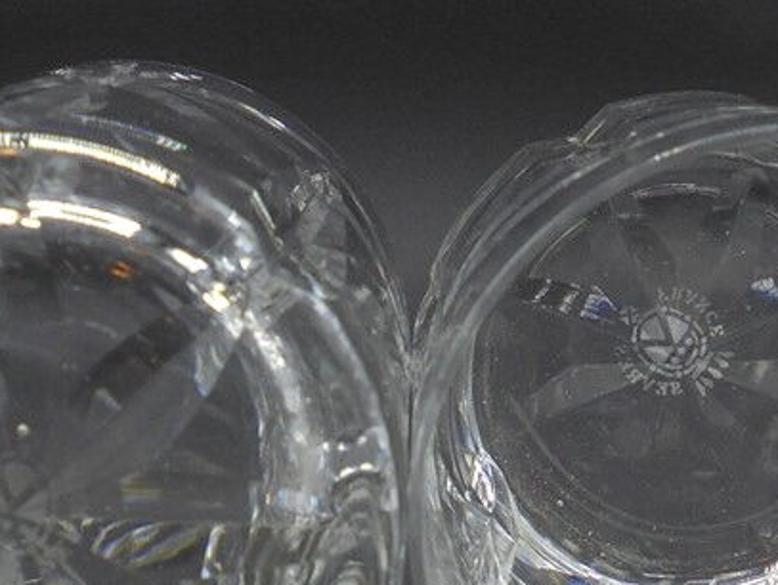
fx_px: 2137
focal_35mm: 95
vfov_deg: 15.5
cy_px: 477
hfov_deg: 20.6
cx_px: 398
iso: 100
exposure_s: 1/30
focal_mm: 7.8
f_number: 4.5
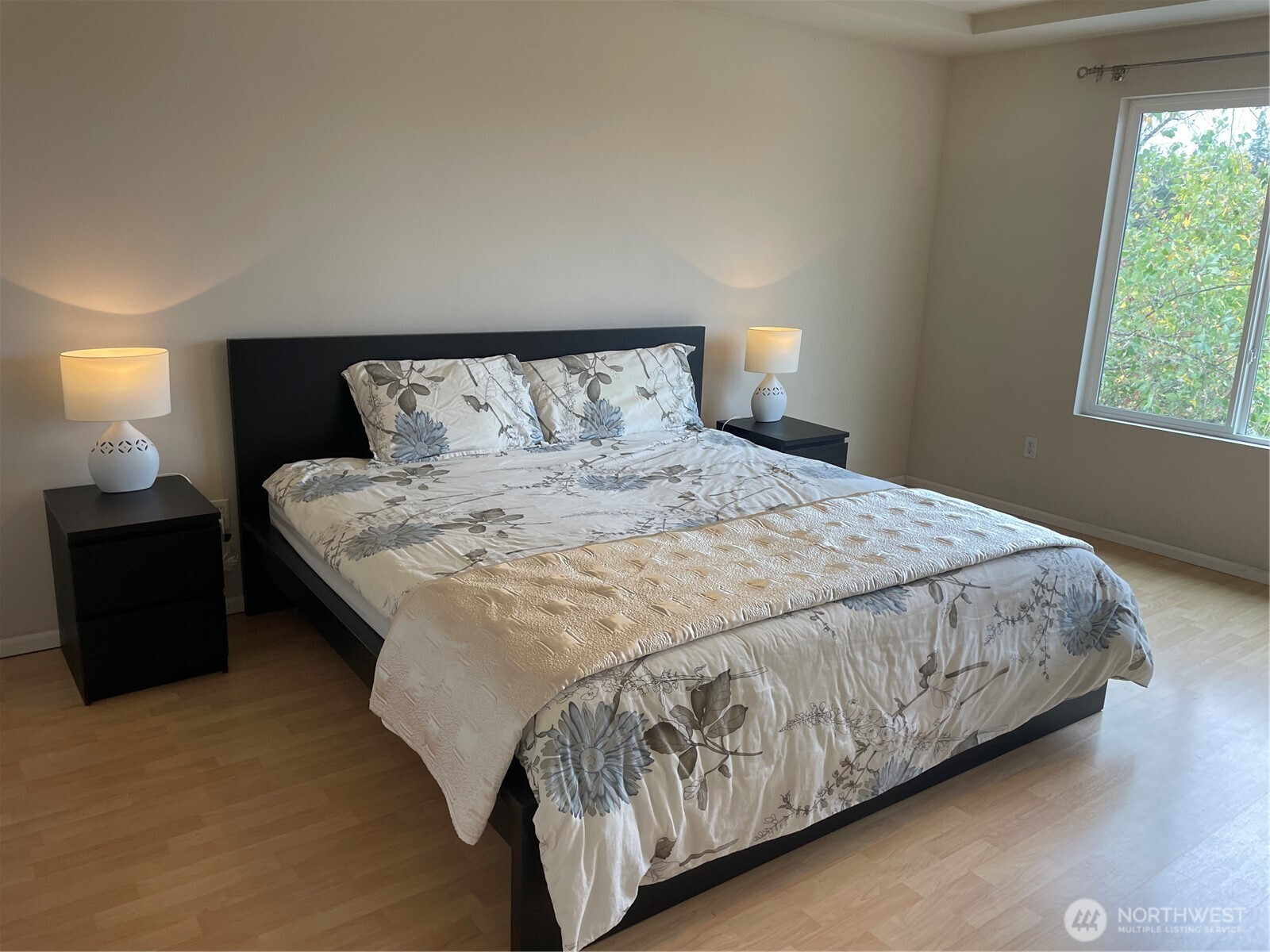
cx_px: 635
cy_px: 476
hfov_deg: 67.3
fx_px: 954
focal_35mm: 26
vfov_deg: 53.1
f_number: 1.6
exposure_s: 1/120
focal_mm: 4.2
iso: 100
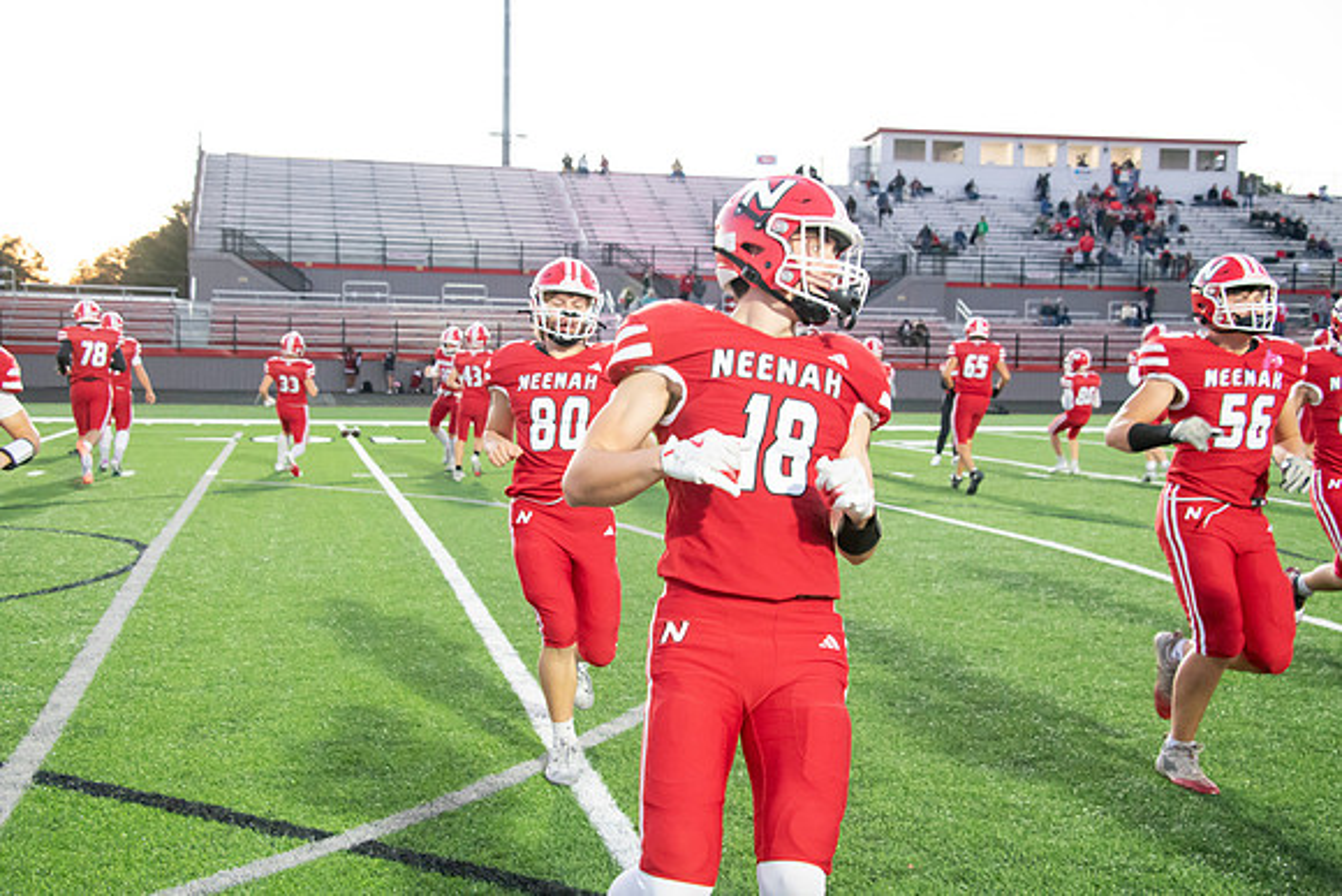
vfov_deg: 28.1
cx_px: 671
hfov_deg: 41.1
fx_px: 1790
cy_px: 448
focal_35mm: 48
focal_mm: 48
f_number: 5.6
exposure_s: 1/320
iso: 8000
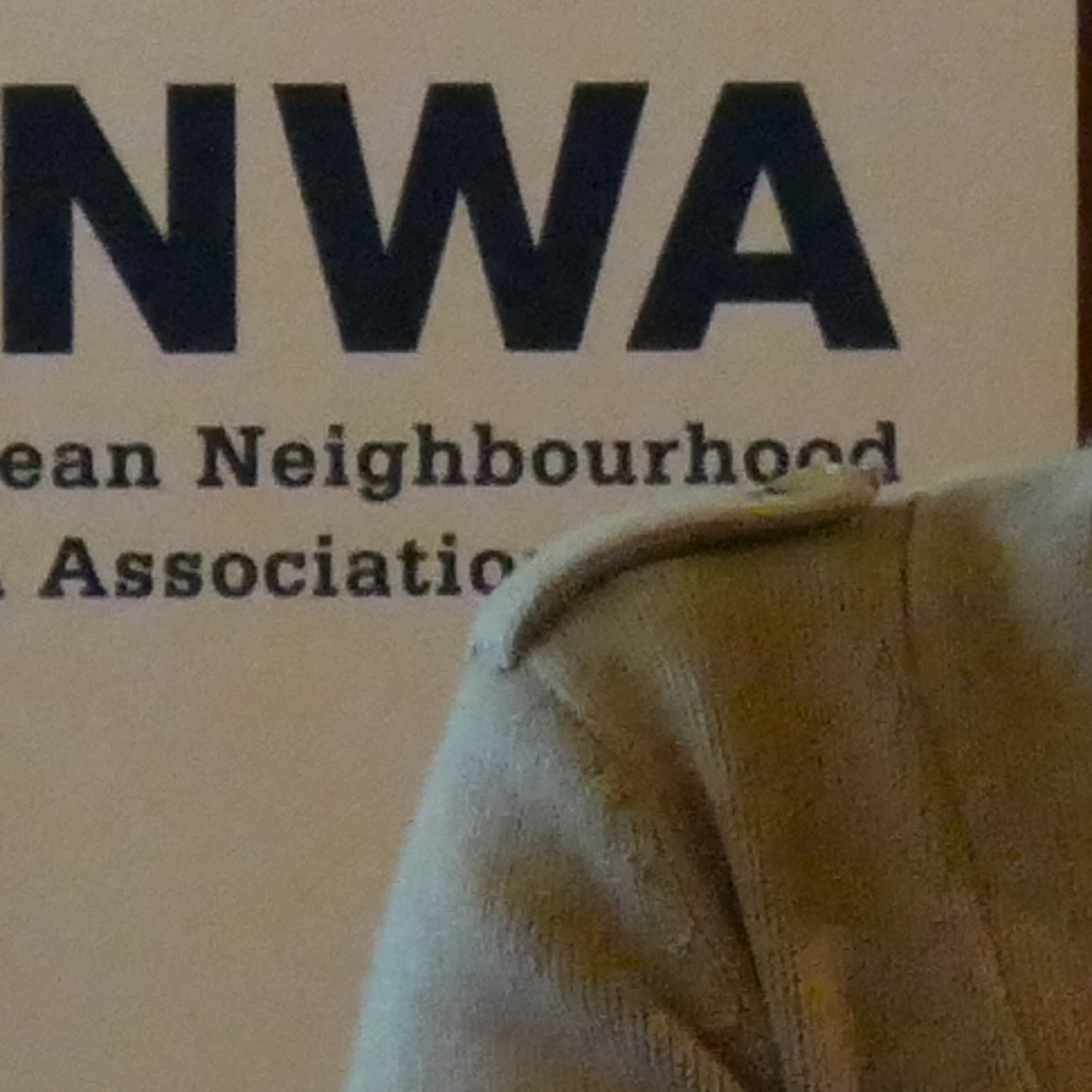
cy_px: 1622
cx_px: 1317
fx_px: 32764
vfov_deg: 1.9
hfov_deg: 1.9
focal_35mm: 918
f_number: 3.9
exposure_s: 1/125
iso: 3200
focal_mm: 49.07
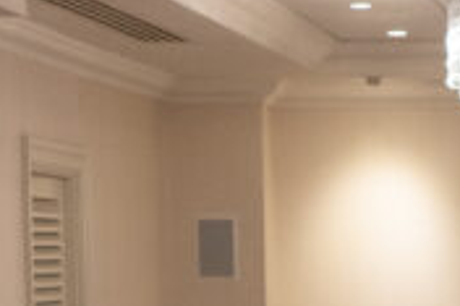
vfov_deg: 6.5
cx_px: 706
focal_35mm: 204
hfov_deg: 9.8
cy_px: 632
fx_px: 2604
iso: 1000
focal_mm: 35
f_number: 2.8
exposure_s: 1/160
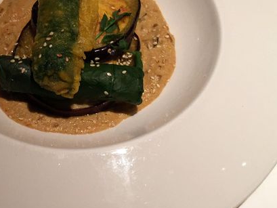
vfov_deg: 24.3
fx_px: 480
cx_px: 78
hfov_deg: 31.7
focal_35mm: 60
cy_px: 63
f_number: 2.2
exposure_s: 1/30
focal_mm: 4.15
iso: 200
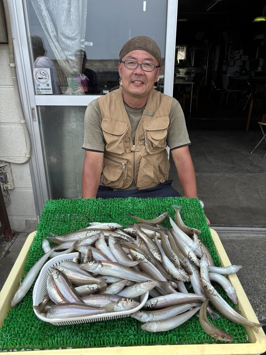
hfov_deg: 53.0
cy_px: 178
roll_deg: -0.3
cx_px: 133
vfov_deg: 67.3
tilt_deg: -22.6
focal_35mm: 26
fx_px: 267
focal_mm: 5.96
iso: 50
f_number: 1.6
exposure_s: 1/1642
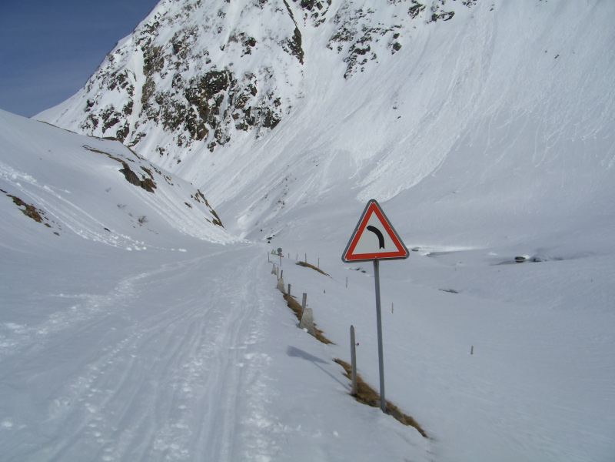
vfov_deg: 40.7
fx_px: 622
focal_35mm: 35
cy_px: 231
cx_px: 308
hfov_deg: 52.6
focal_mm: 5.8
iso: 100
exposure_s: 1/2041
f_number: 4.3
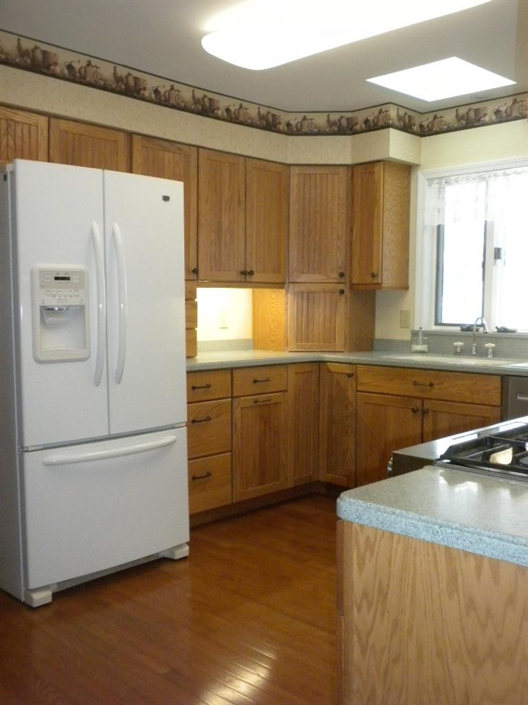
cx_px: 264
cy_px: 352
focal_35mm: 37
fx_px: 752
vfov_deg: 50.1
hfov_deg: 38.7
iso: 400
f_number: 3.5
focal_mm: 6.6
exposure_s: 1/71.1
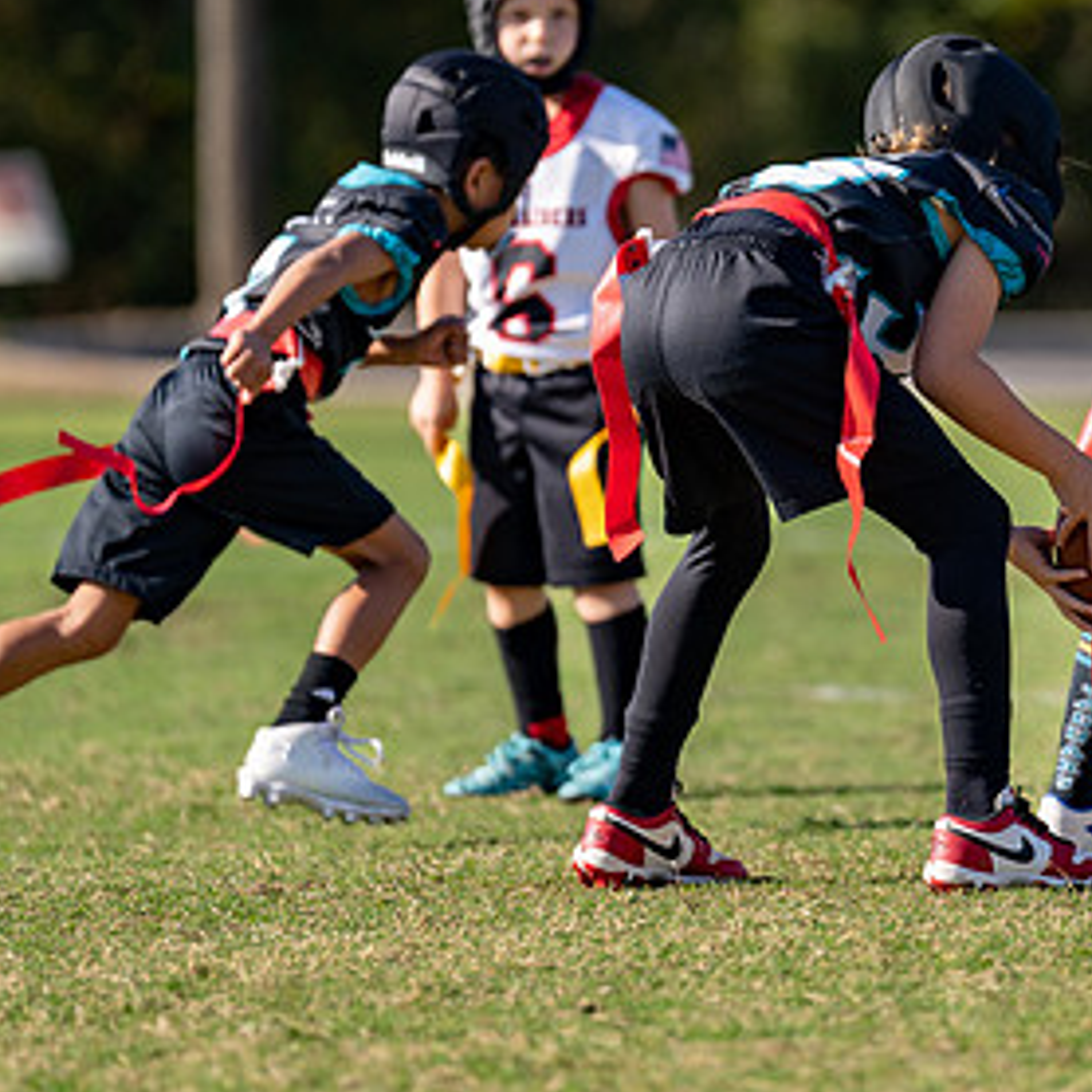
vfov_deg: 3.9
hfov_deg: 3.9
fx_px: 16203
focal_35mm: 454
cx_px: 935
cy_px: 378
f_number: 2.8
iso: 100
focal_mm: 200
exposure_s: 1/1250
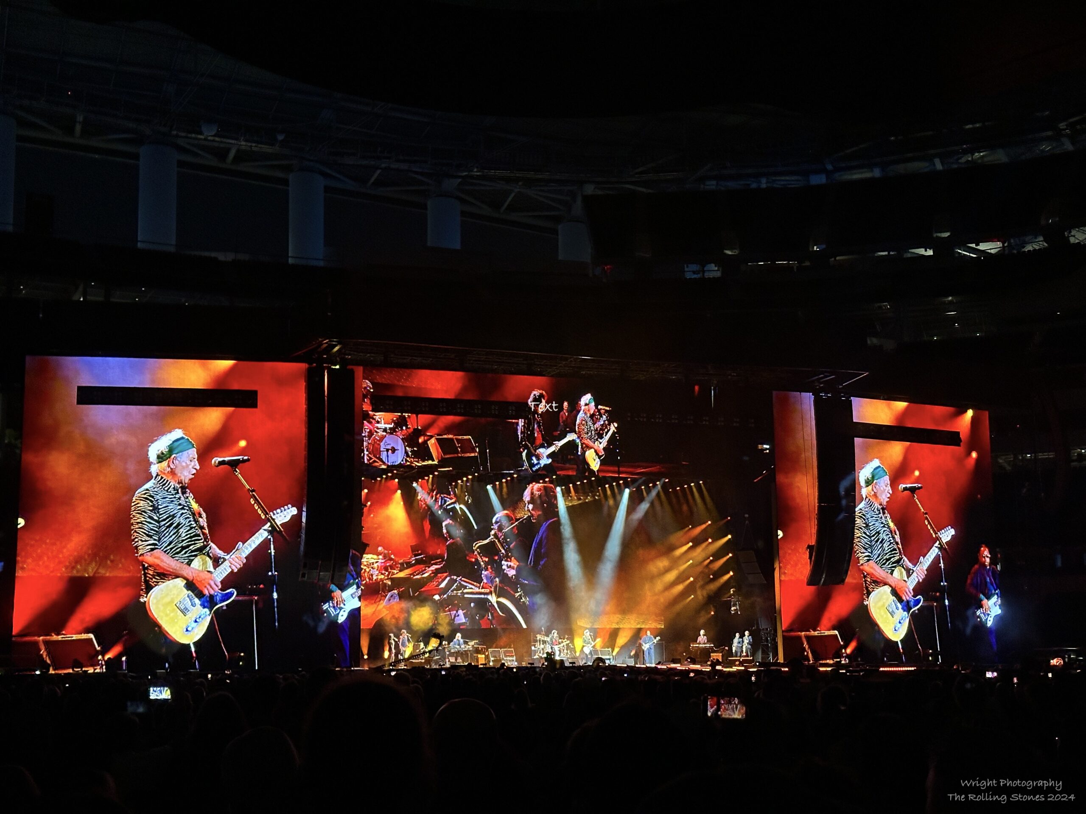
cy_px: 407
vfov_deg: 30.3
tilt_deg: +9.0
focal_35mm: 48
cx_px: 543
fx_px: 1506
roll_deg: +0.2
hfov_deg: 39.7
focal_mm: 6.86
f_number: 1.78
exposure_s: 1/40
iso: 320
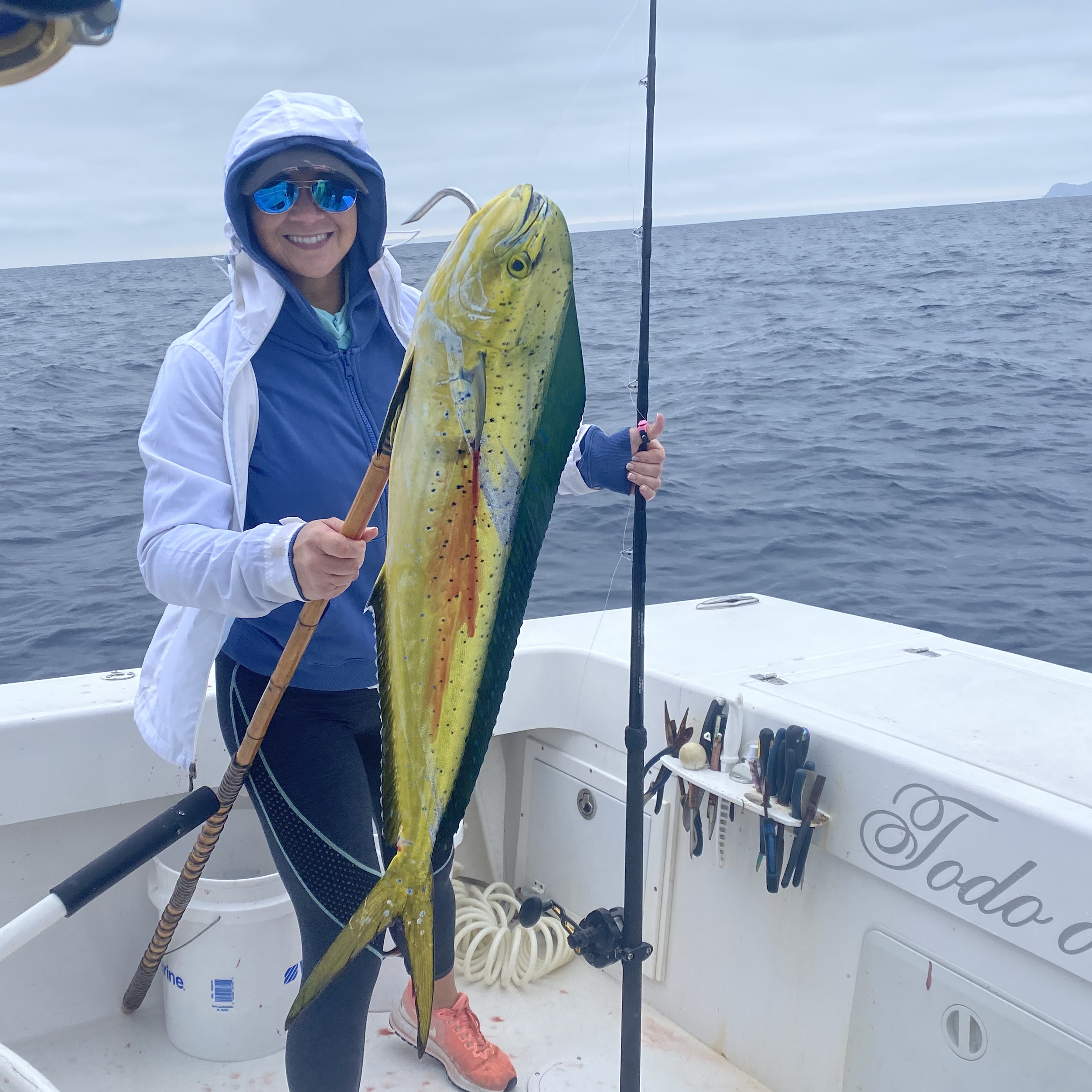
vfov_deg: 44.9
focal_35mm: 37
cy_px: 490
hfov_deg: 44.9
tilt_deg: -12.6
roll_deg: +1.5
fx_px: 1321
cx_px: 506
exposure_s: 1/1346
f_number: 1.8
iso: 32
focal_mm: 4.25
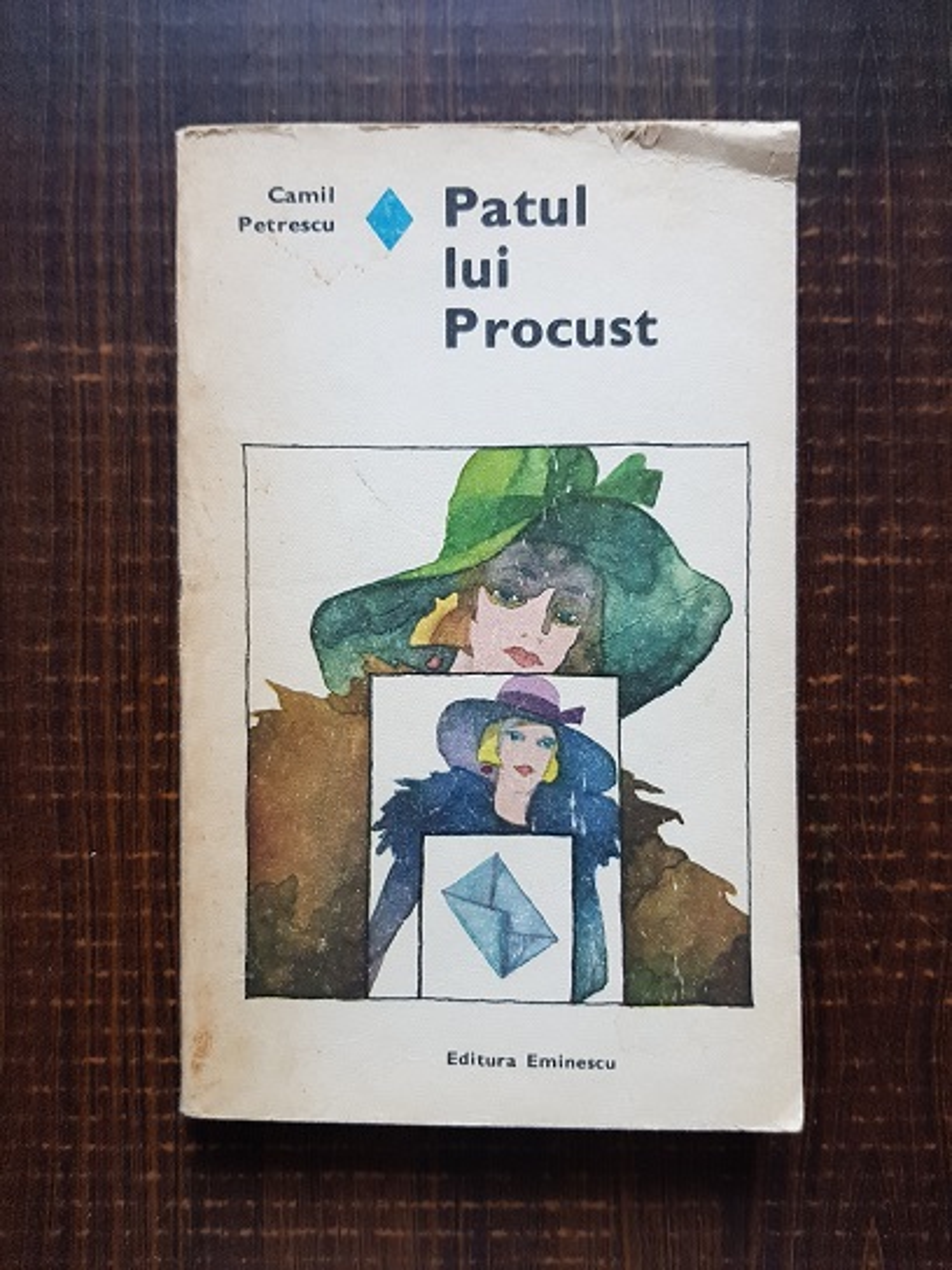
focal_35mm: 26
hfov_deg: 53.1
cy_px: 635
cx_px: 476
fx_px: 953
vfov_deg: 67.3
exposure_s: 1/14
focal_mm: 4.3
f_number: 1.7
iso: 200
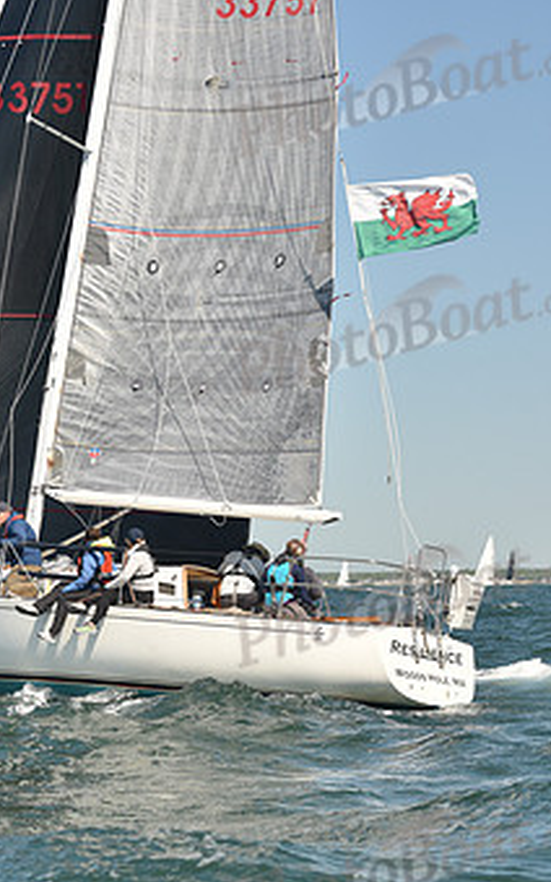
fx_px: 2930
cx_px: 101
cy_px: 501
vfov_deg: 17.1
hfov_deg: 10.7
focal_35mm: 122
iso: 250
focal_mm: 70
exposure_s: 1/1000
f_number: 4.5
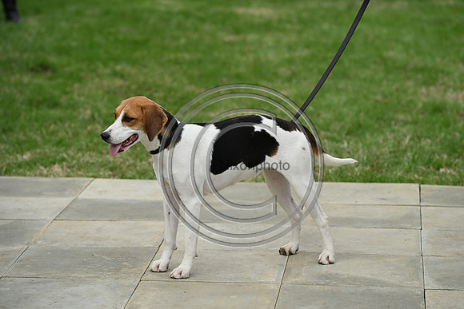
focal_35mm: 135
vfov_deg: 10.2
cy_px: 154
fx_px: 1740
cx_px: 232
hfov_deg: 15.2
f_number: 4.5
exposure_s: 1/1000
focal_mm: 135
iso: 160
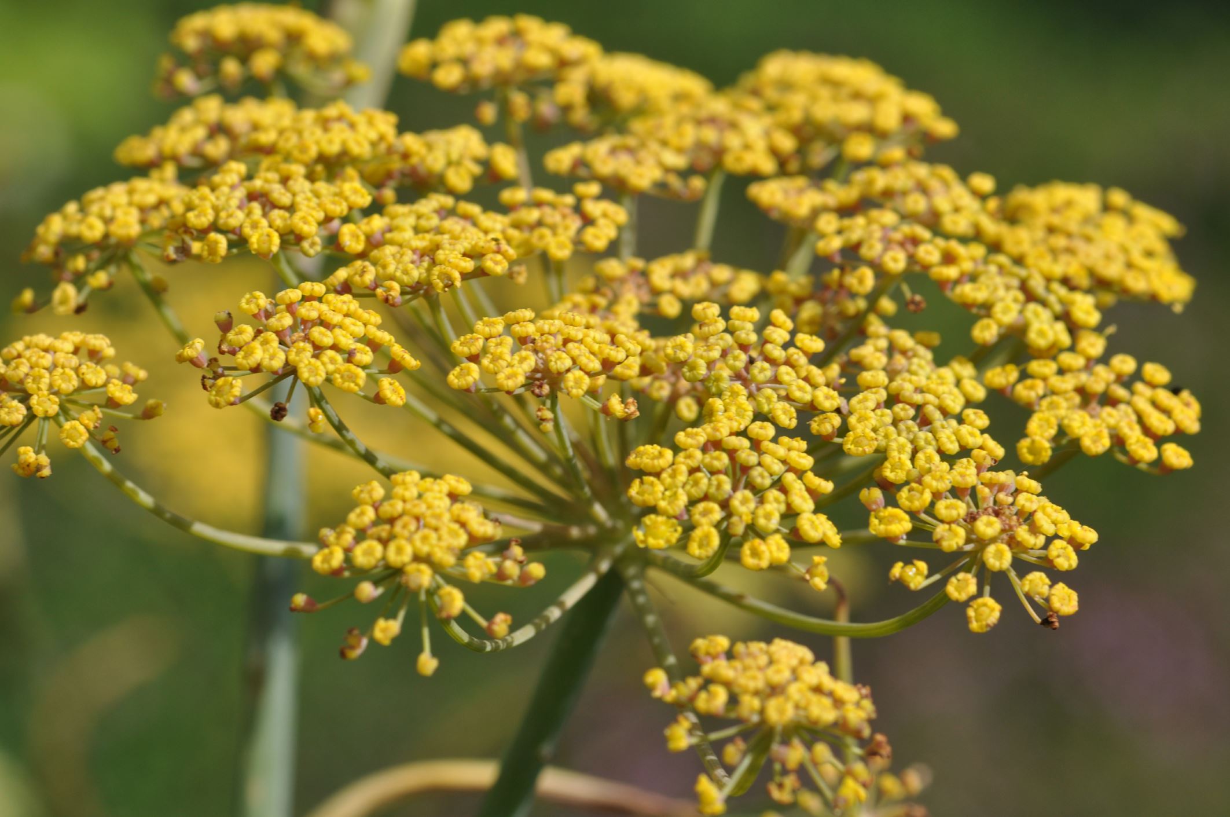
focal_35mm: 158
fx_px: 5374
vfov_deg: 8.7
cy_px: 408
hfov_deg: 13.1
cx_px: 615
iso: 200
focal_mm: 105
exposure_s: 1/400
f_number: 8
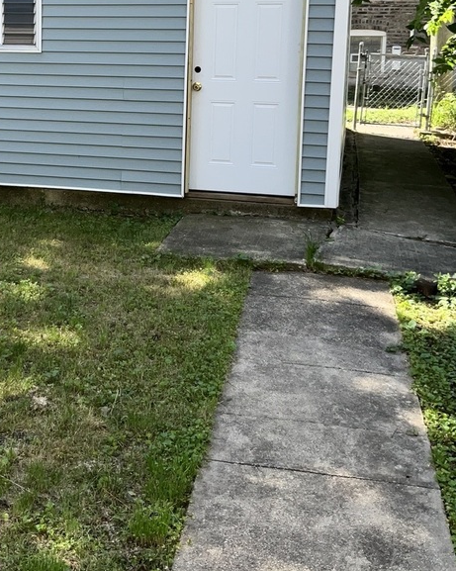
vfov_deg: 34.6
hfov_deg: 27.8
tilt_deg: -8.4
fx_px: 895
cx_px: 70
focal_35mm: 53
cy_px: 142
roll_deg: -1.0
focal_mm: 3
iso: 16
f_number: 1.8
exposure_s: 1/478
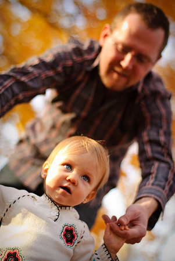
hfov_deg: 18.2
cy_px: 130
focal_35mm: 75
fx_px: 546
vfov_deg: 27.0
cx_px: 88
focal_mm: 50
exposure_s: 1/400
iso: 160
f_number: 2
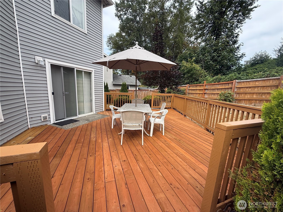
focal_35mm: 14
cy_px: 106
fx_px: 114
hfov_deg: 102.1
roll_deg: -1.9
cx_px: 142
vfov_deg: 85.7
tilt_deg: -8.1
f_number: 2.2
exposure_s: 1/535
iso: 50
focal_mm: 2.22
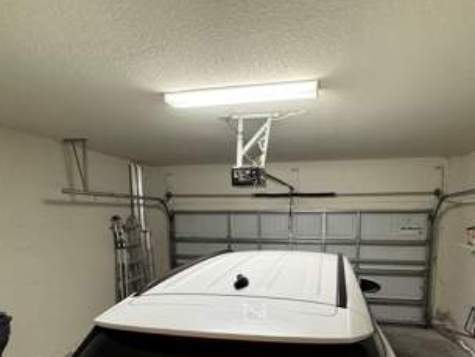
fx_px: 302
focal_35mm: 22
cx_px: 276
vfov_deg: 58.5
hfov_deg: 75.8
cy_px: 260
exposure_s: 1/60
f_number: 2.2
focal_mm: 2.22
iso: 400
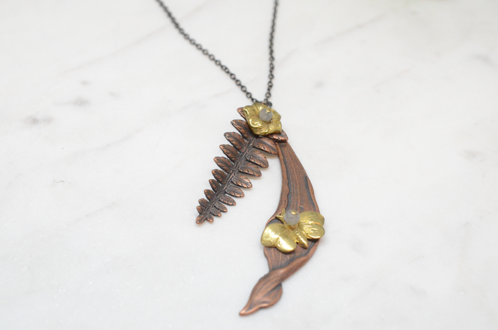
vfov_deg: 22.5
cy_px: 165
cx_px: 249
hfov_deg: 33.5
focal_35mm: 60
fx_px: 828
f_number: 8
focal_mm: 40
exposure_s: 1/800
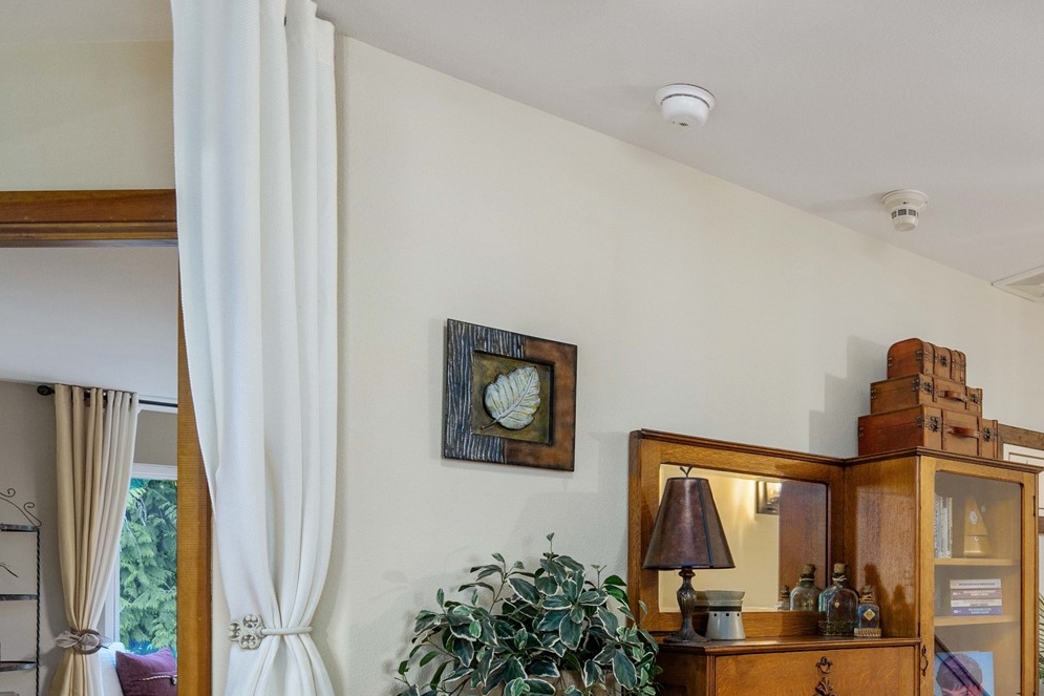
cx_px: 843
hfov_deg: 58.5
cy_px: 575
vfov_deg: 42.5
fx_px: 841
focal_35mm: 29
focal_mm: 17
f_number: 7.1
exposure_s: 1/6
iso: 1000
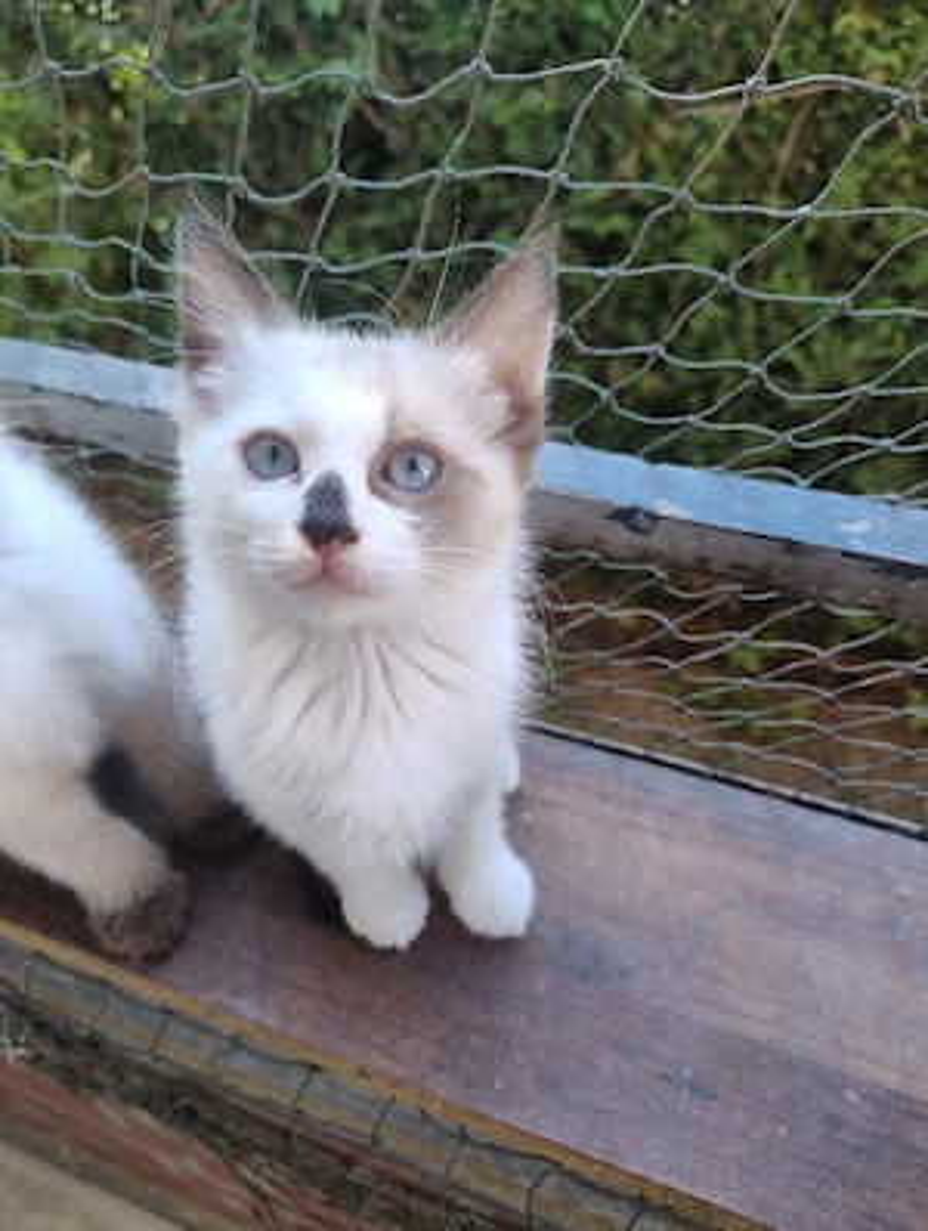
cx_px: 464
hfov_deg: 57.0
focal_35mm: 24
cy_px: 616
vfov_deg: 71.5
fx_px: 855
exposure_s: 1/100
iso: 156
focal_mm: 5.56
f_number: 1.8
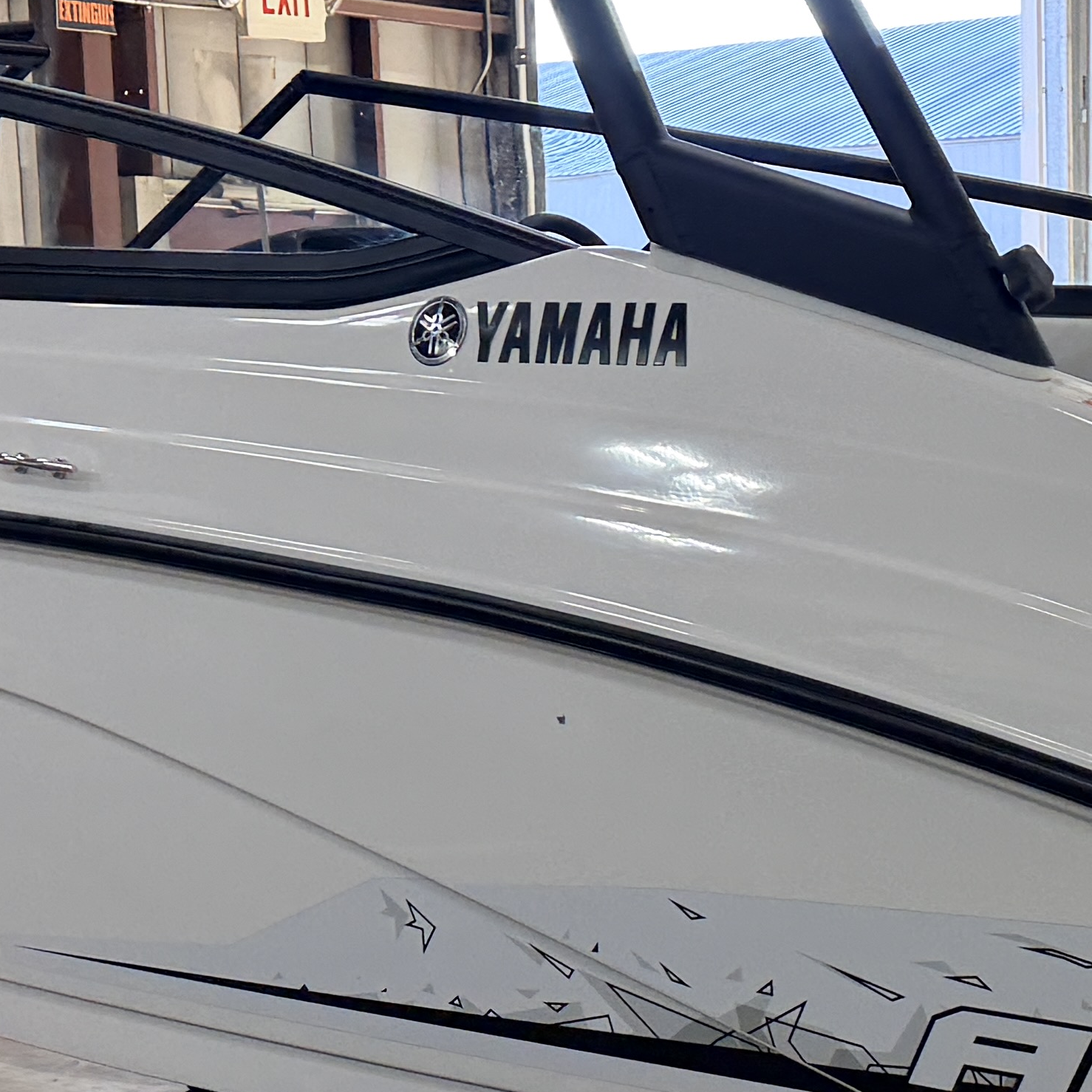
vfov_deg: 21.1
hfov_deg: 20.8
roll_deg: +0.5
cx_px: 921
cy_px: 651
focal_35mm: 82
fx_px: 2927
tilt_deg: -3.5
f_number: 1.78
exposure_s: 1/120
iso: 125
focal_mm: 6.76
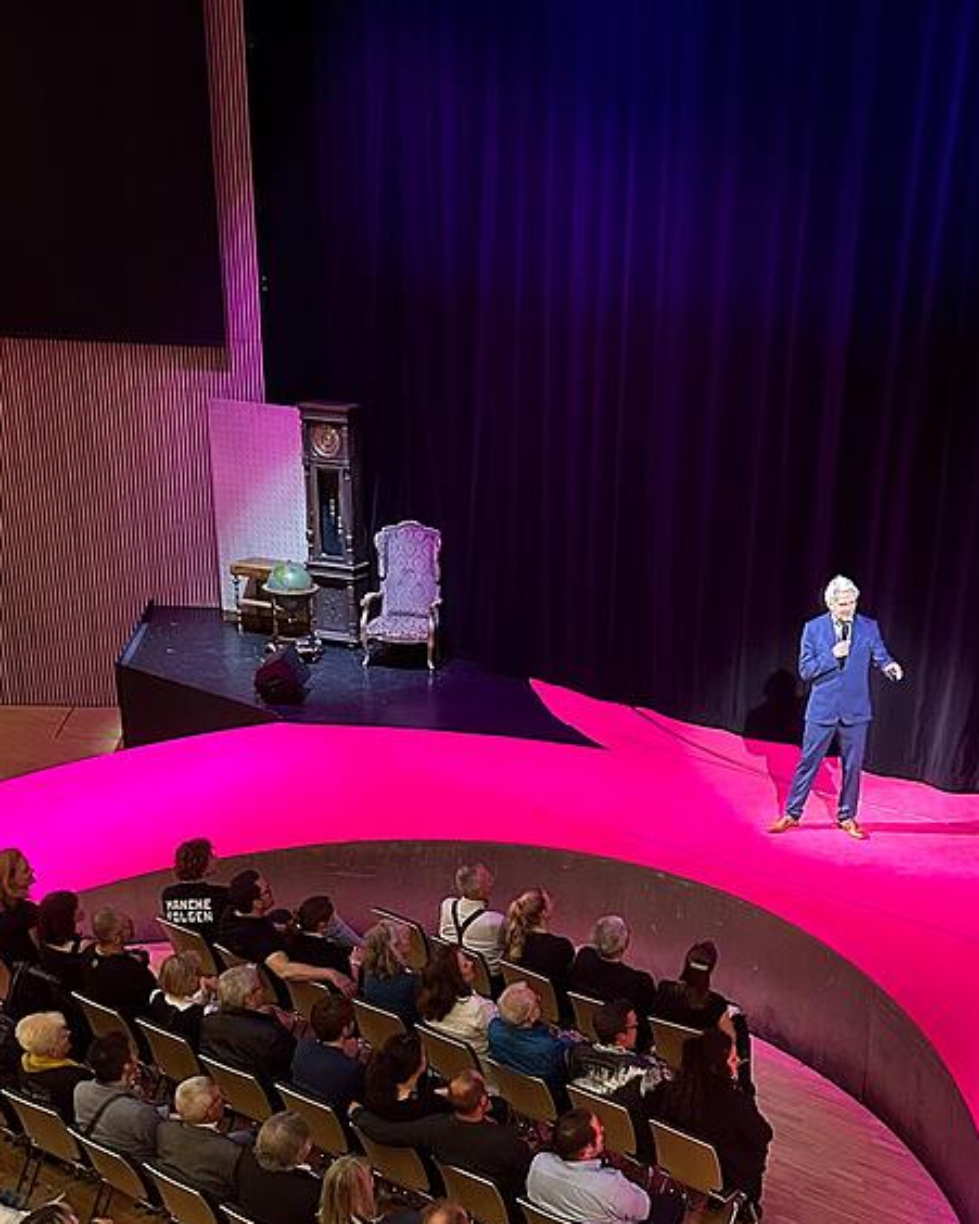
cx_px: 671
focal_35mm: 36
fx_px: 1304
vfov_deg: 50.3
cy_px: 649
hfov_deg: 40.5
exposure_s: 1/38
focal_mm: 5.7
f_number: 1.5
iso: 500
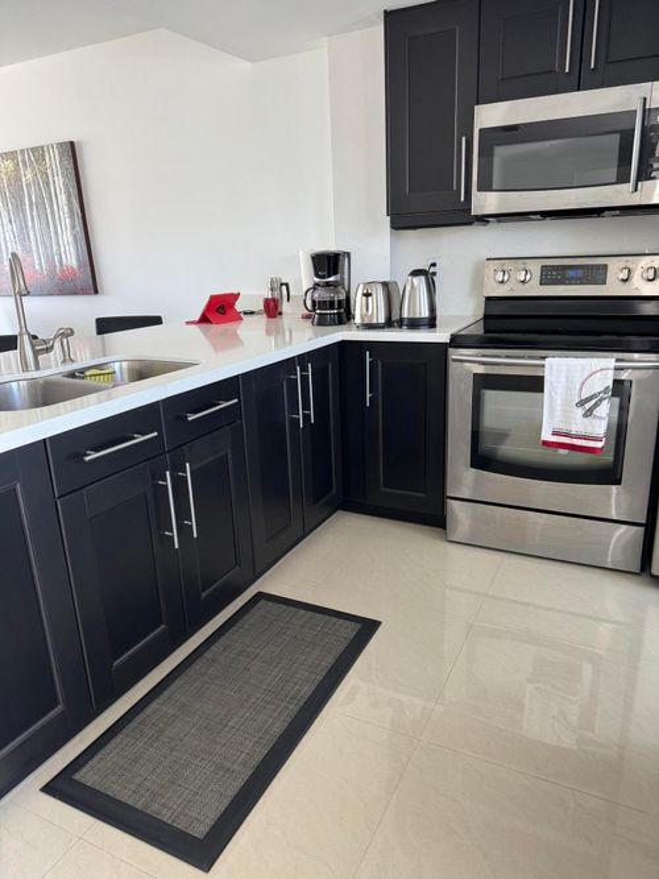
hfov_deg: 56.8
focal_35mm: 24
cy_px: 440
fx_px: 609
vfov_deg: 71.6
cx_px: 330
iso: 200
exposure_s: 1/121
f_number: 1.78
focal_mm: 6.76
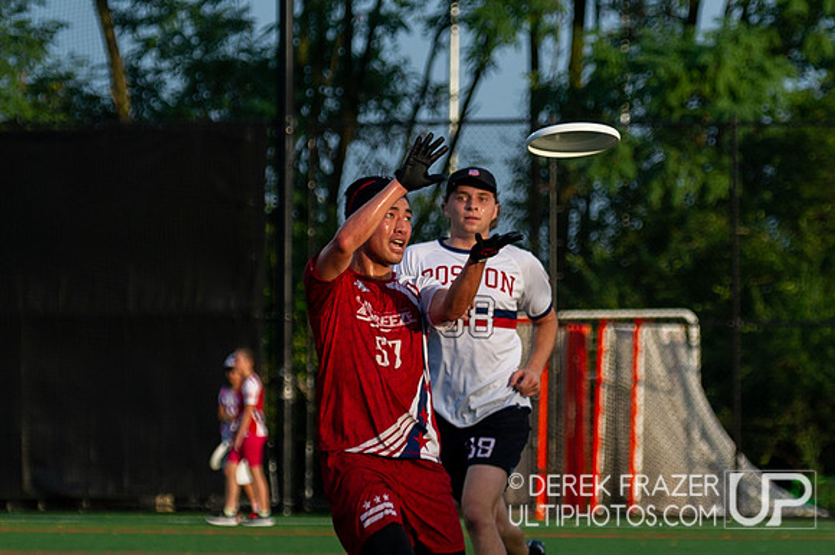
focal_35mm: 277
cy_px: 313
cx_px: 421
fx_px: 6421
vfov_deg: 5.0
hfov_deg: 7.4
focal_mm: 122
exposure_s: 1/1600
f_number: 4
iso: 320
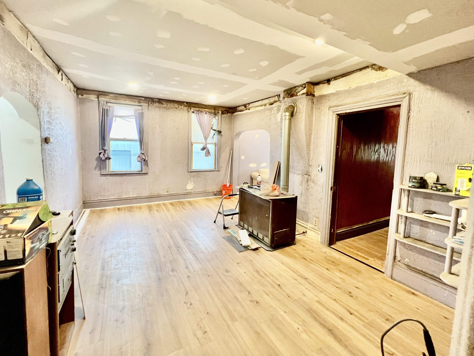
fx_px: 192
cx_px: 229
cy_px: 167
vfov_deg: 85.6
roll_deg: -2.0
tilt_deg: -5.2
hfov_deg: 102.0
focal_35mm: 14
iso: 250
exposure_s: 1/60
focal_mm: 1.57
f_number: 1.8
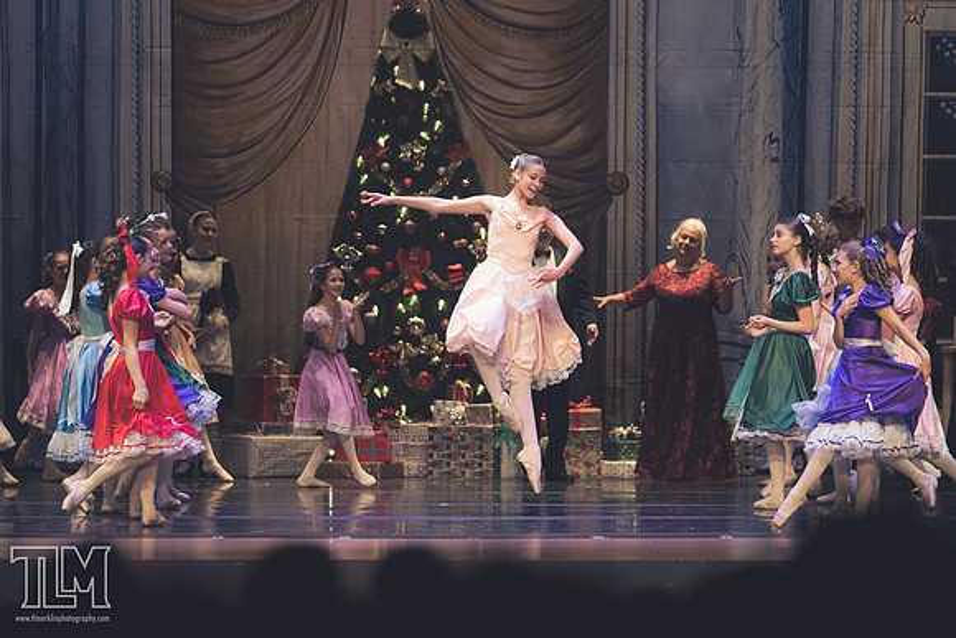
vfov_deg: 6.9
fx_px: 5312
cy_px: 319
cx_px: 478
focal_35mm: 200
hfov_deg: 10.3
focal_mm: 200
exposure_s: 1/320
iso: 800
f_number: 2.8
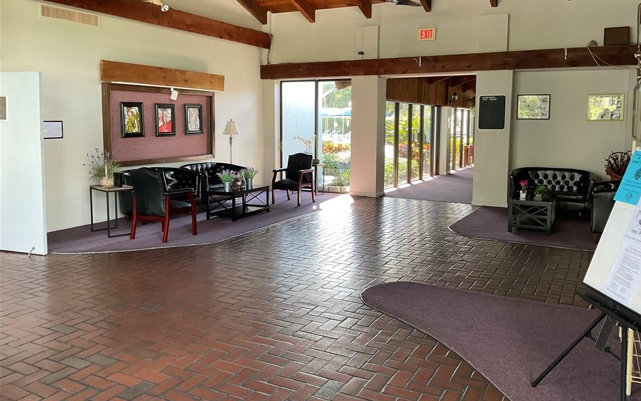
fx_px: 542
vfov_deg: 40.5
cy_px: 169
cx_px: 323
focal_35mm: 31
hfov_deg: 61.2
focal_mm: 3
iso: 64
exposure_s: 1/76
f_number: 1.8
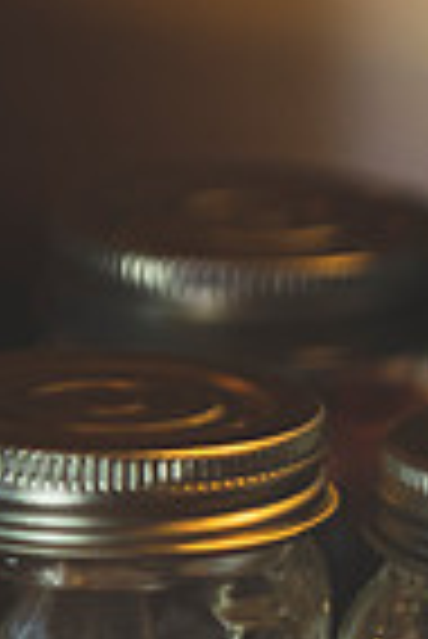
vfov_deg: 3.3
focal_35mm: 633
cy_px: 520
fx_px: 11260
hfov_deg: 2.2
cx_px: 1117
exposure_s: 1/200
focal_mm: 155
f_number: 2.8
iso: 2500
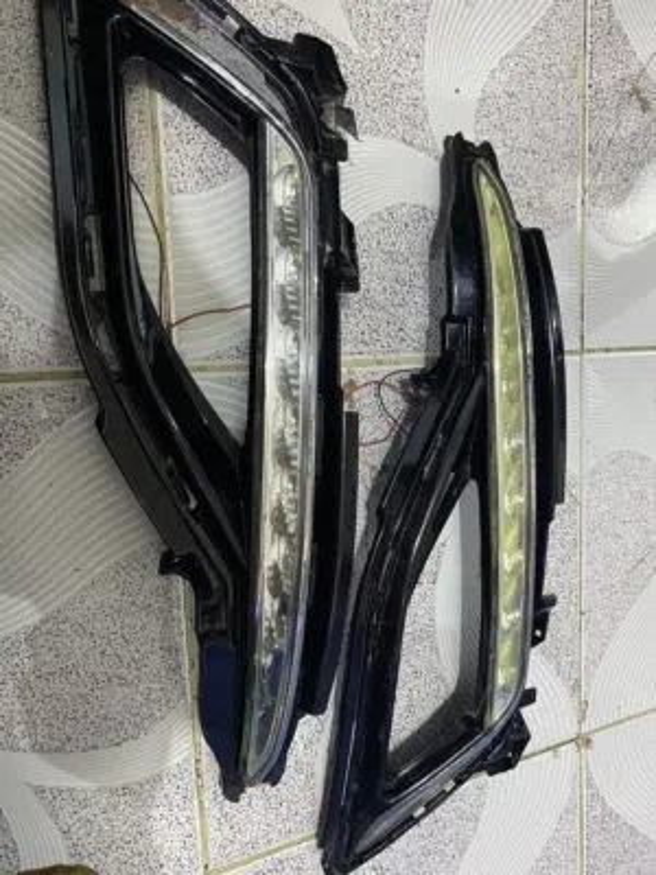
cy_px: 438
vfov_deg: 67.3
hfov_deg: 53.1
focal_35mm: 26
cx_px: 328
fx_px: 657
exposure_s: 1/54
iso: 500
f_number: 1.8
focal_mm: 4.25
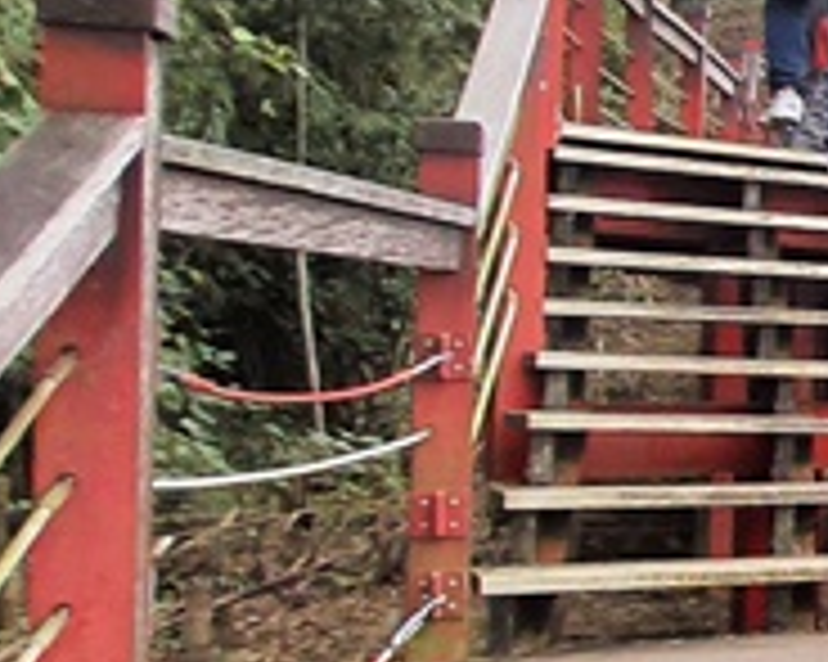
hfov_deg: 15.4
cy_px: 351
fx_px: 1690
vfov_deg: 22.1
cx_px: 1962
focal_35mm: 69
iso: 50
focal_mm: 1.74
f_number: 2.2
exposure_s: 1/734
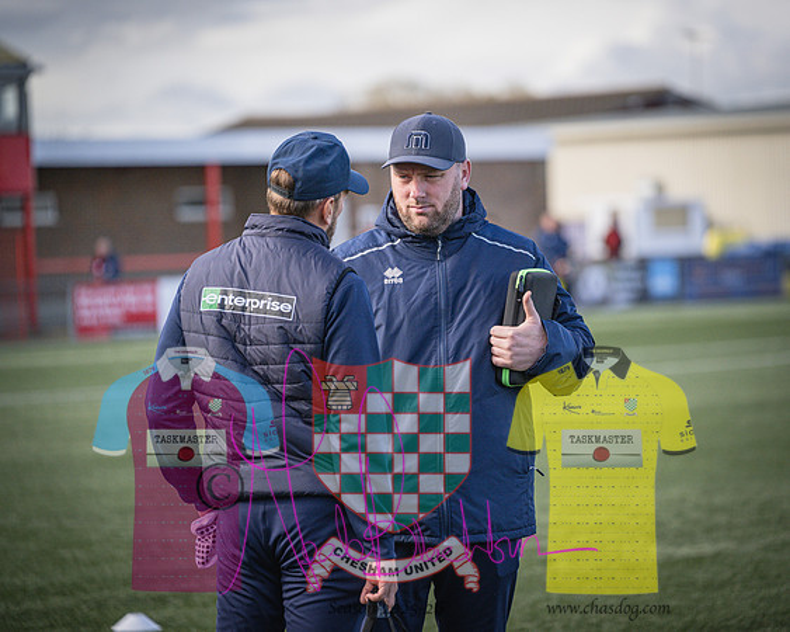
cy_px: 316
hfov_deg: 11.4
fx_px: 3948
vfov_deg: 9.1
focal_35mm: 169
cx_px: 424
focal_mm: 150
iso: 1000
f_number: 2.8
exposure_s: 1/5000
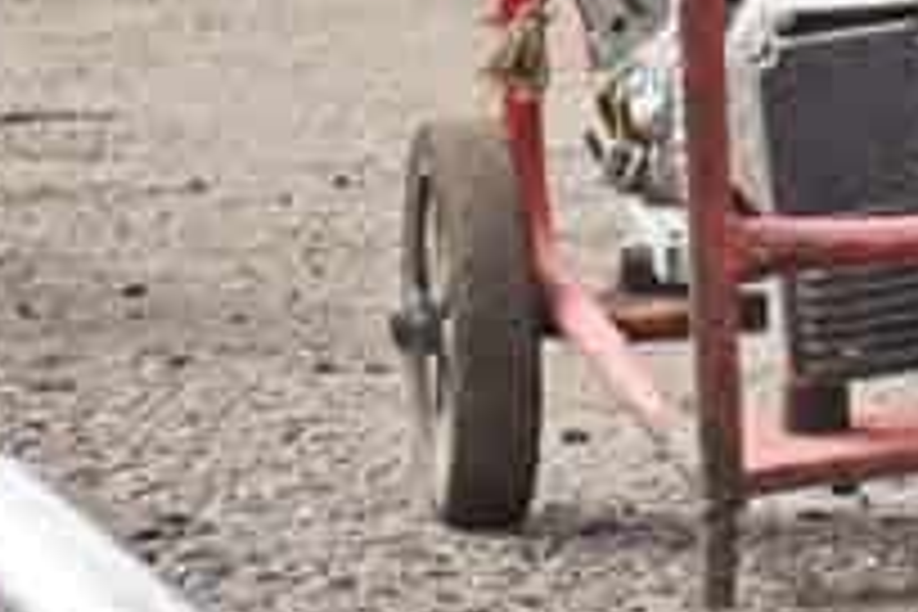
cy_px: -1566
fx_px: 12010
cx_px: 2092
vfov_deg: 2.8
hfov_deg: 4.3
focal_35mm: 471
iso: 400
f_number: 13
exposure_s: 1/400
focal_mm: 40
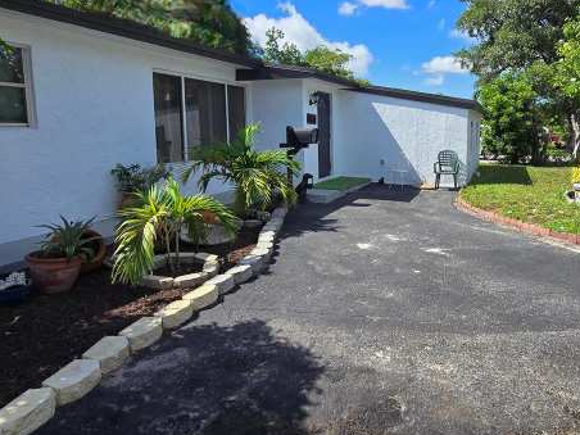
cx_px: 368
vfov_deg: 58.5
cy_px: 177
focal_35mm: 23
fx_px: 385
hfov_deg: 72.5
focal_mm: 2.2
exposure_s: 1/1667
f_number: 2.2
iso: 50
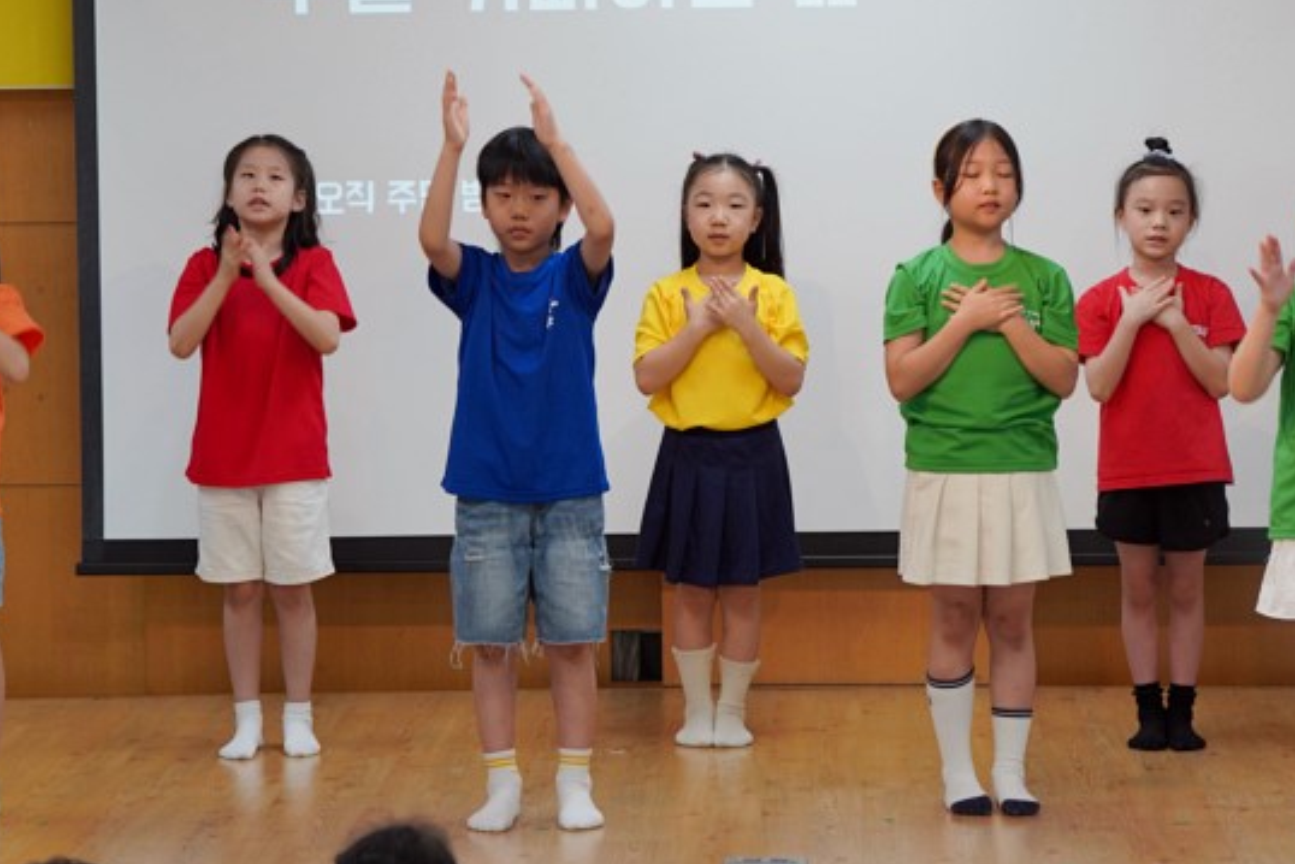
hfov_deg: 17.5
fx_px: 4210
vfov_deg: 11.7
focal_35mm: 117
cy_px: 286
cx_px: 746
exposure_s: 1/160
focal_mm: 70
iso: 640
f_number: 4
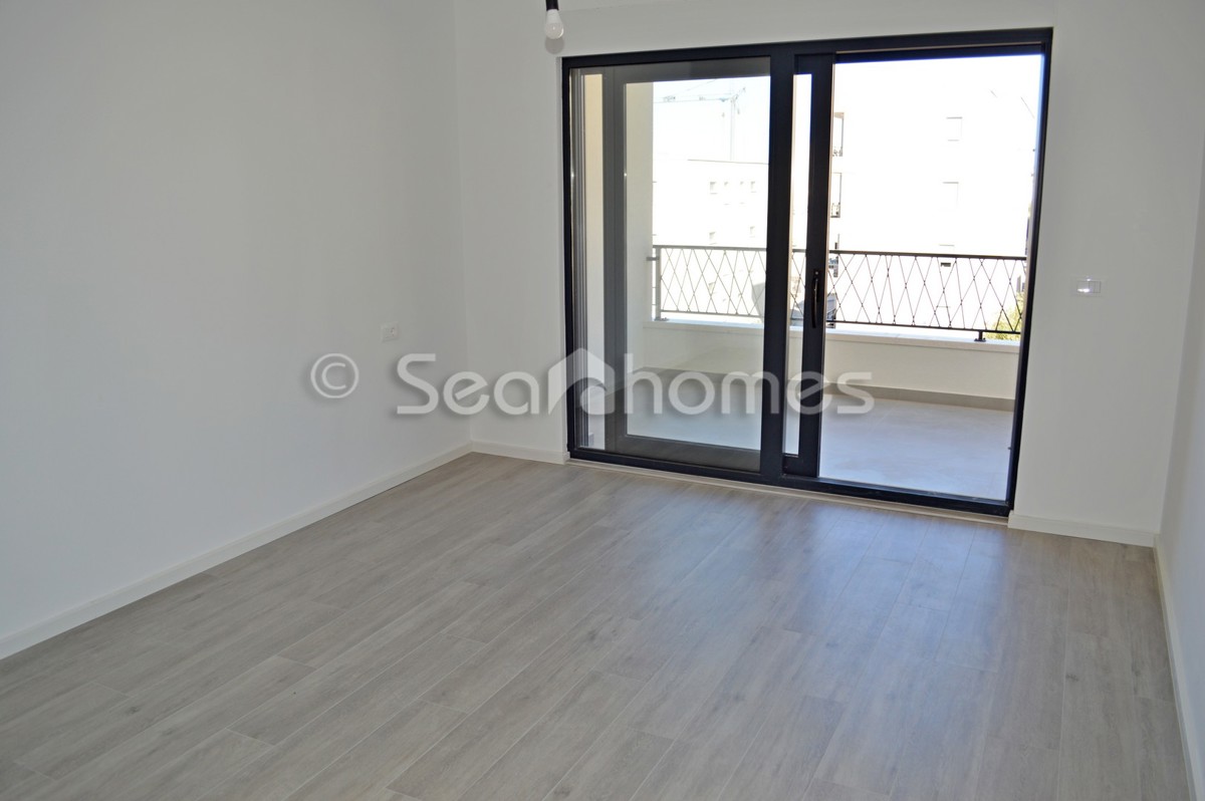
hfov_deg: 67.4
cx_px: 602
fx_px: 903
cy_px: 400
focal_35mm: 27
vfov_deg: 47.9
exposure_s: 1/160
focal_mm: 18
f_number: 4
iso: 100
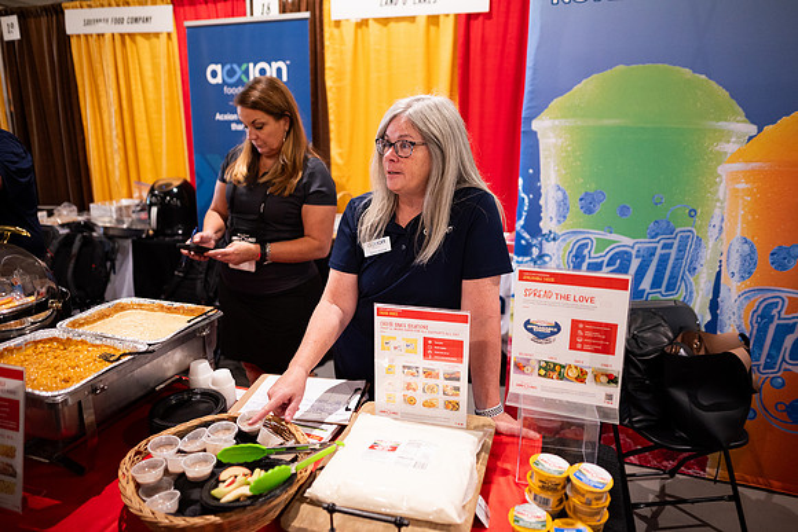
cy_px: 266
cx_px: 399
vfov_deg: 53.2
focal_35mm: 24
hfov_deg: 73.7
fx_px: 532
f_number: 1.8
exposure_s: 1/200
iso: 1250
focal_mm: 24
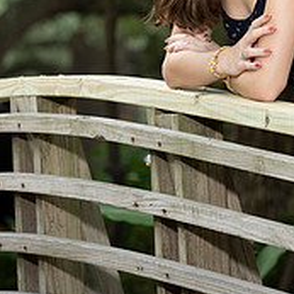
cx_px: 252
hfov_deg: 4.0
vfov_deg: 4.0
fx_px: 4238
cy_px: -32
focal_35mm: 441
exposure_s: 1/200
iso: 1000
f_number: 8
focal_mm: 200
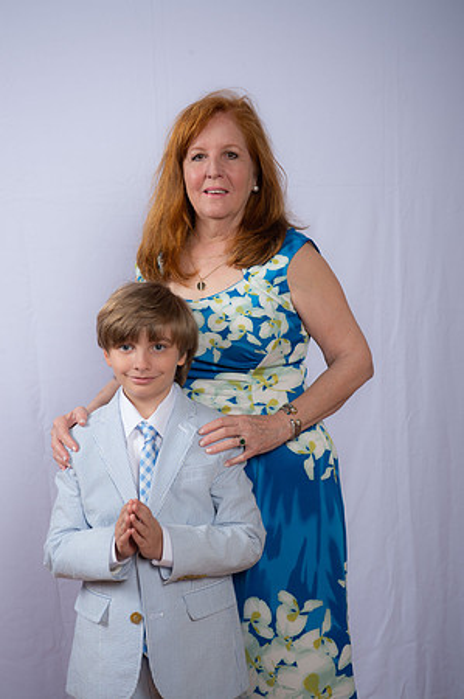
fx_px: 1259
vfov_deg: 31.0
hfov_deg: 20.9
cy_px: 350
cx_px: 232
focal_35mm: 65
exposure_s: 1/160
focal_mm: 65
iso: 250
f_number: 8
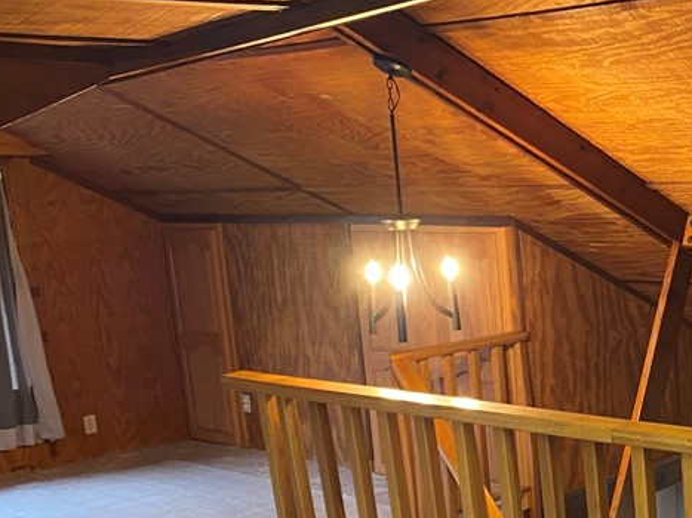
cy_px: 448
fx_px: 1139
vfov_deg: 25.0
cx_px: 720
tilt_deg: -13.7
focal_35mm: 57
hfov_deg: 30.9
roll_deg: +2.0
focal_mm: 4.25
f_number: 1.8
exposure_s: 1/30
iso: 500
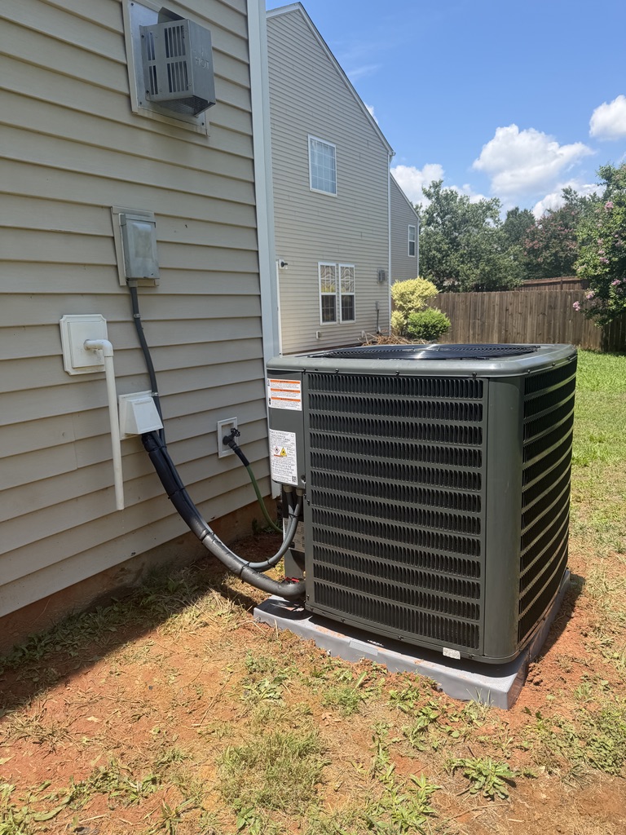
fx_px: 579
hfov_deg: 56.8
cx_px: 313
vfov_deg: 71.6
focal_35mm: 24
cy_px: 418
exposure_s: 1/2611
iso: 80
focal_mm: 6.76
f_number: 1.78
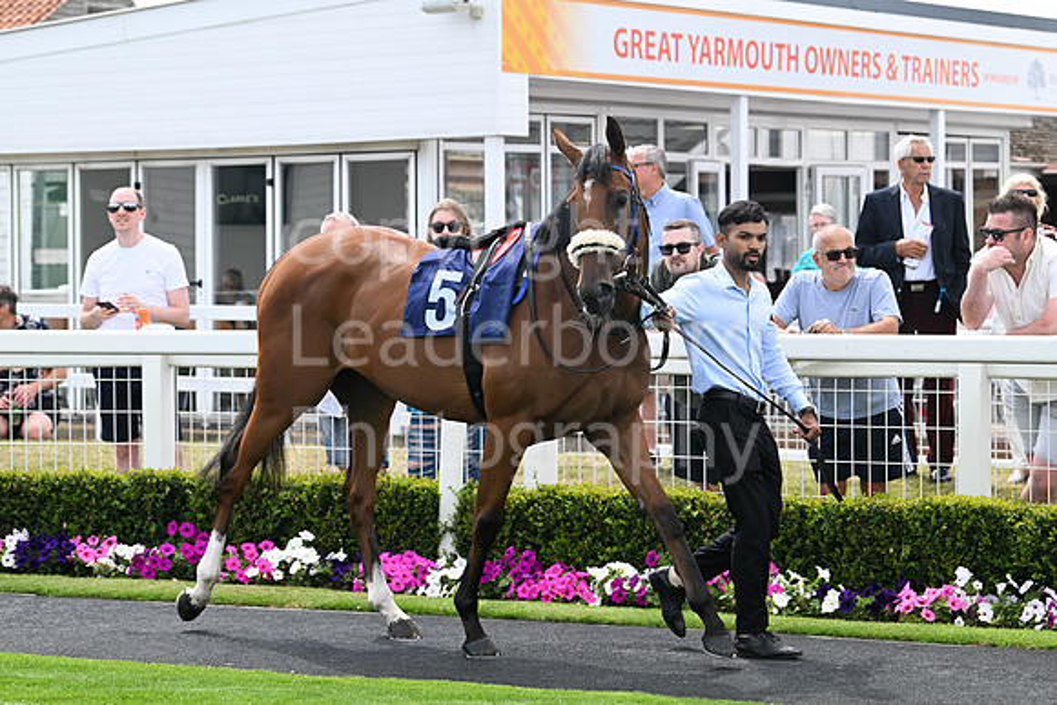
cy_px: 352
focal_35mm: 102
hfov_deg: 20.0
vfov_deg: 13.4
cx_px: 528
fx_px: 2995
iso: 400
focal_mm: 102
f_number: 5.6
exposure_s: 1/800
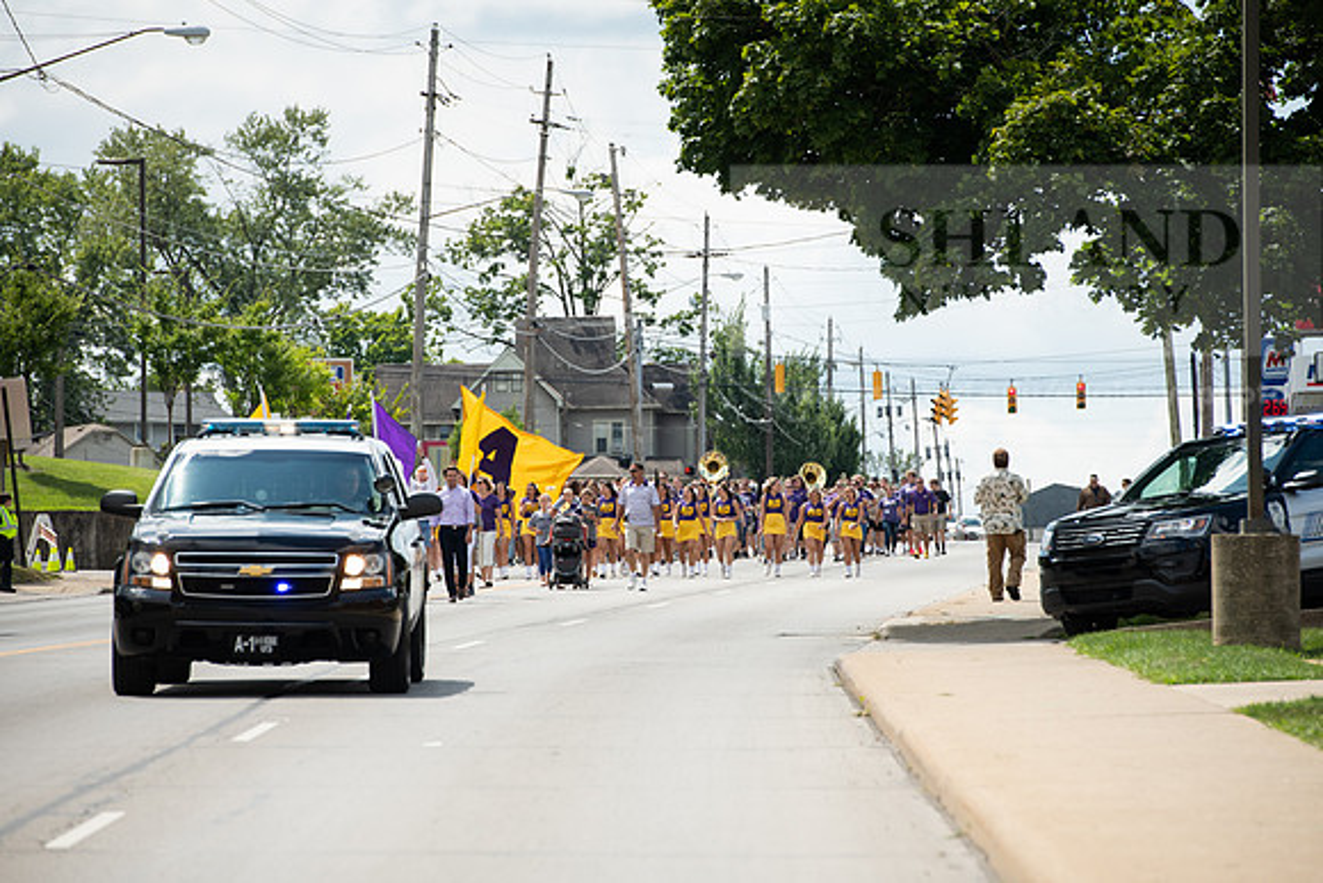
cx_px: 662
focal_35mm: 200
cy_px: 442
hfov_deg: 10.3
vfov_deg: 6.9
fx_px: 7351
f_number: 7.1
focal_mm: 200
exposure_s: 1/800
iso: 250
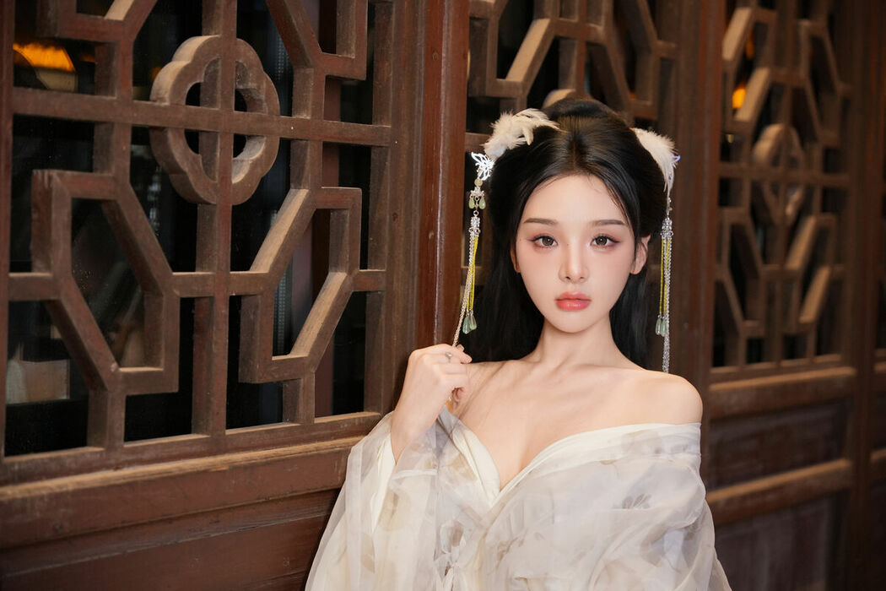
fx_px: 1723
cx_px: 443
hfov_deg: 28.8
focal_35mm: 70
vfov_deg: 19.5
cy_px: 296
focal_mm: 70
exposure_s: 1/125
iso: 2500
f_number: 2.8
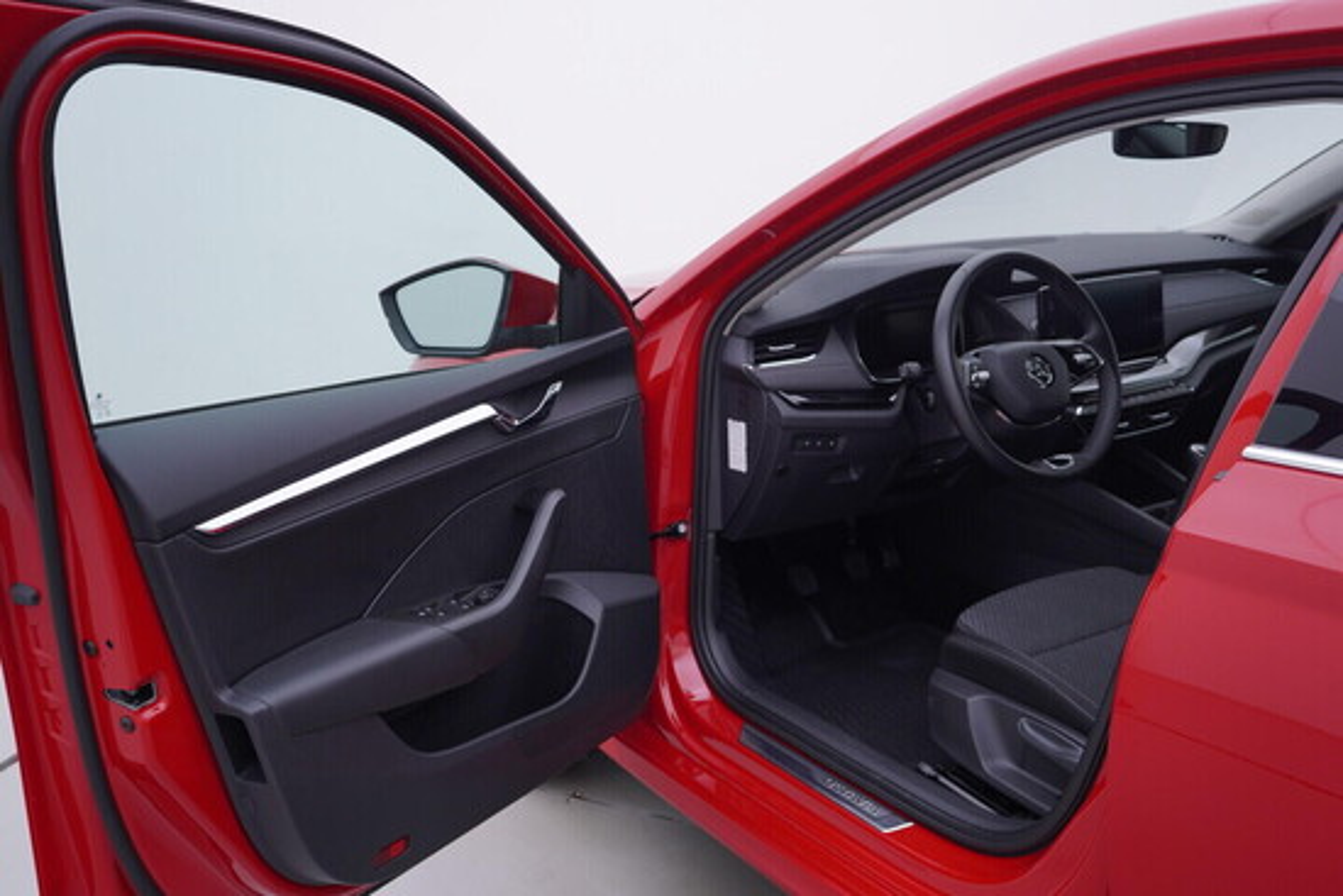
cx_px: 672
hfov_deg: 53.1
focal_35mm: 36
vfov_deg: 36.9
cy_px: 448
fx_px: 1343
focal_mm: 24
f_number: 3.5
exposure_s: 1/60
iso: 125
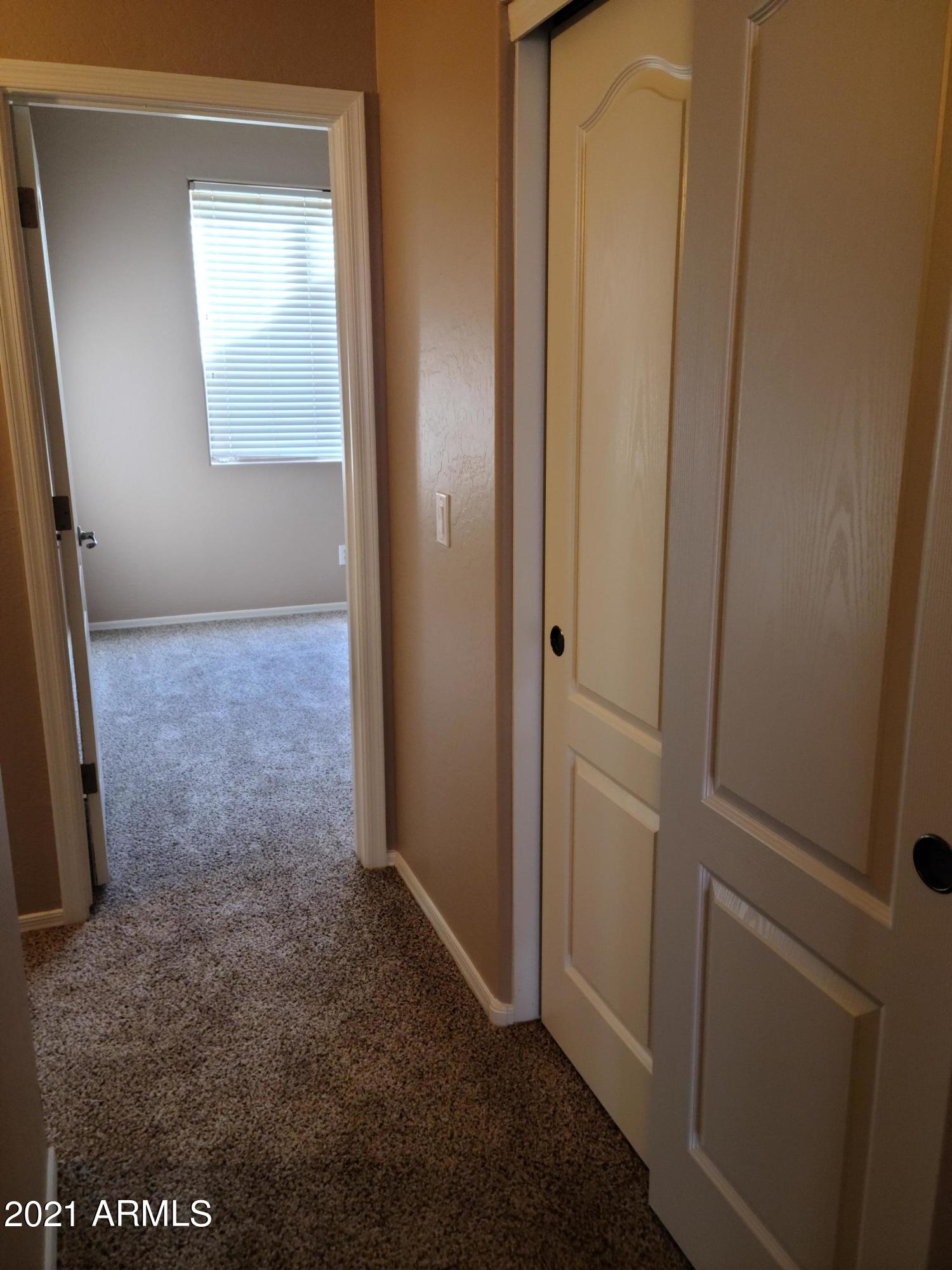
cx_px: 476
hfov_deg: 49.7
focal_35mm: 28
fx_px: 1027
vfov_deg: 63.4
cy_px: 635
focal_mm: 5.9
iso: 200
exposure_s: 1/39
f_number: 2
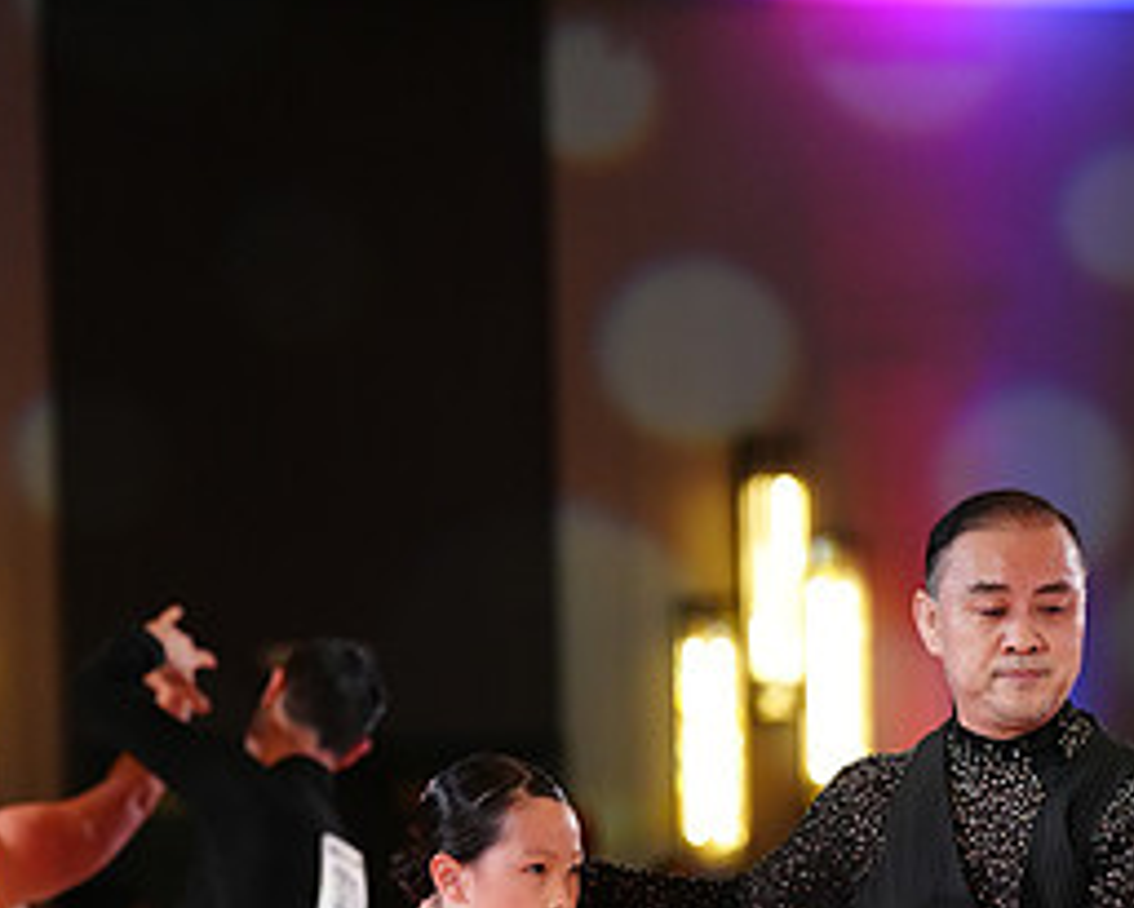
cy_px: 1214
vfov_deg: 5.4
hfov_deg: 6.7
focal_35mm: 287
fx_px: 9636
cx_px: 760
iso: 3200
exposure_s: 1/640
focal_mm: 135
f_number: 3.2
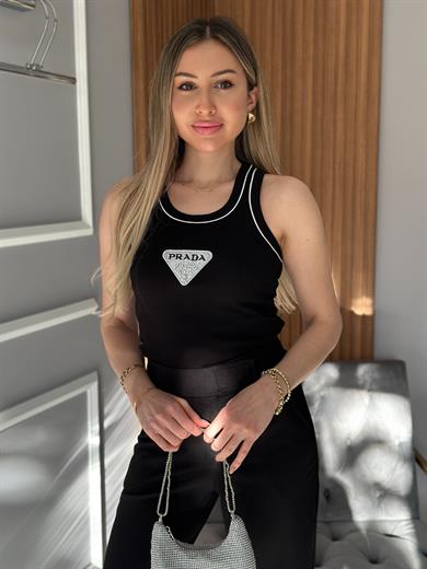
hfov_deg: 30.3
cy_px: 284
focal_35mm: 48
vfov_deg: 39.7
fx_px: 789
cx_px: 214
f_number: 1.78
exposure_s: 1/172
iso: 125
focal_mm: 6.86
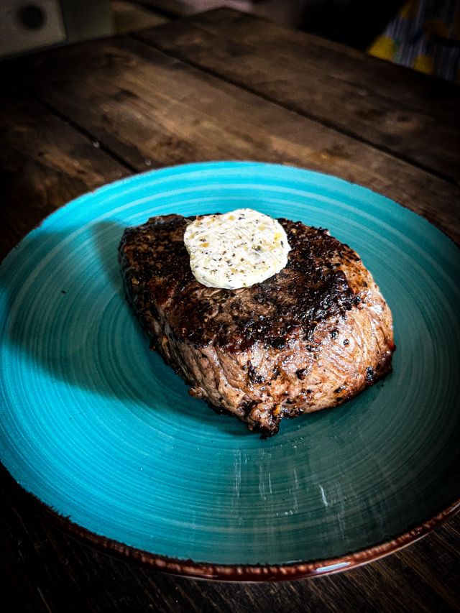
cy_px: 306
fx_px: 461
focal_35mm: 26
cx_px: 230
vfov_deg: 67.3
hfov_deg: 53.1
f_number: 1.6
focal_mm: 5.1
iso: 400
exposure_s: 1/40
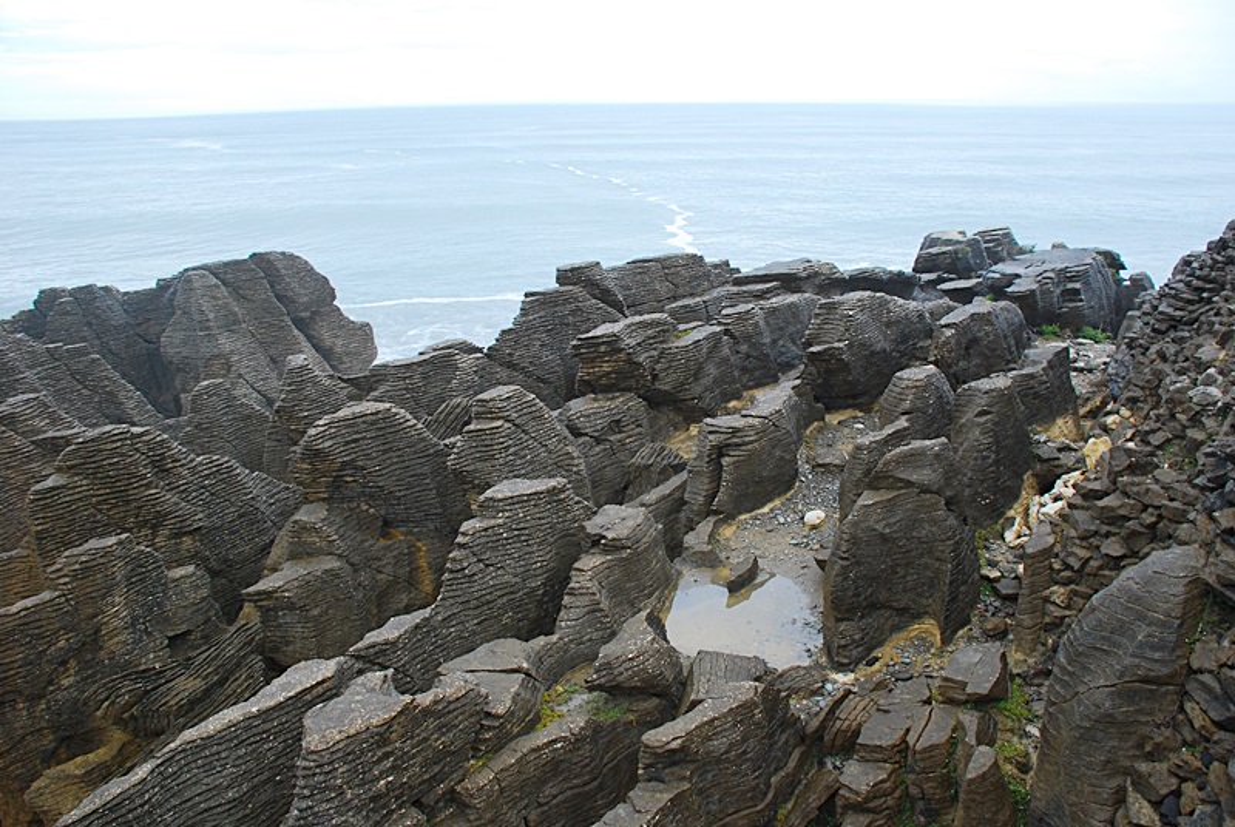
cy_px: 414
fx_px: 928
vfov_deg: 48.1
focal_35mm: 27
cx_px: 618
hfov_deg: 67.3
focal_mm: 18
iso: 400
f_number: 5.6
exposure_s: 1/160
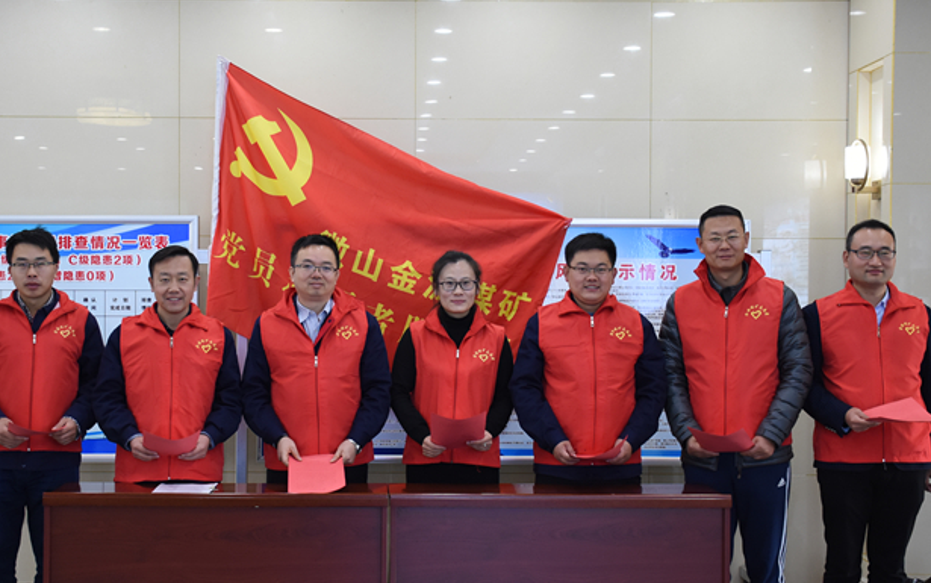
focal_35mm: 54
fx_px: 1362
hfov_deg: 37.6
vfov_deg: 24.2
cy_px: 293
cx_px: 392
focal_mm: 27
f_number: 5
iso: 800
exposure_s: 1/100
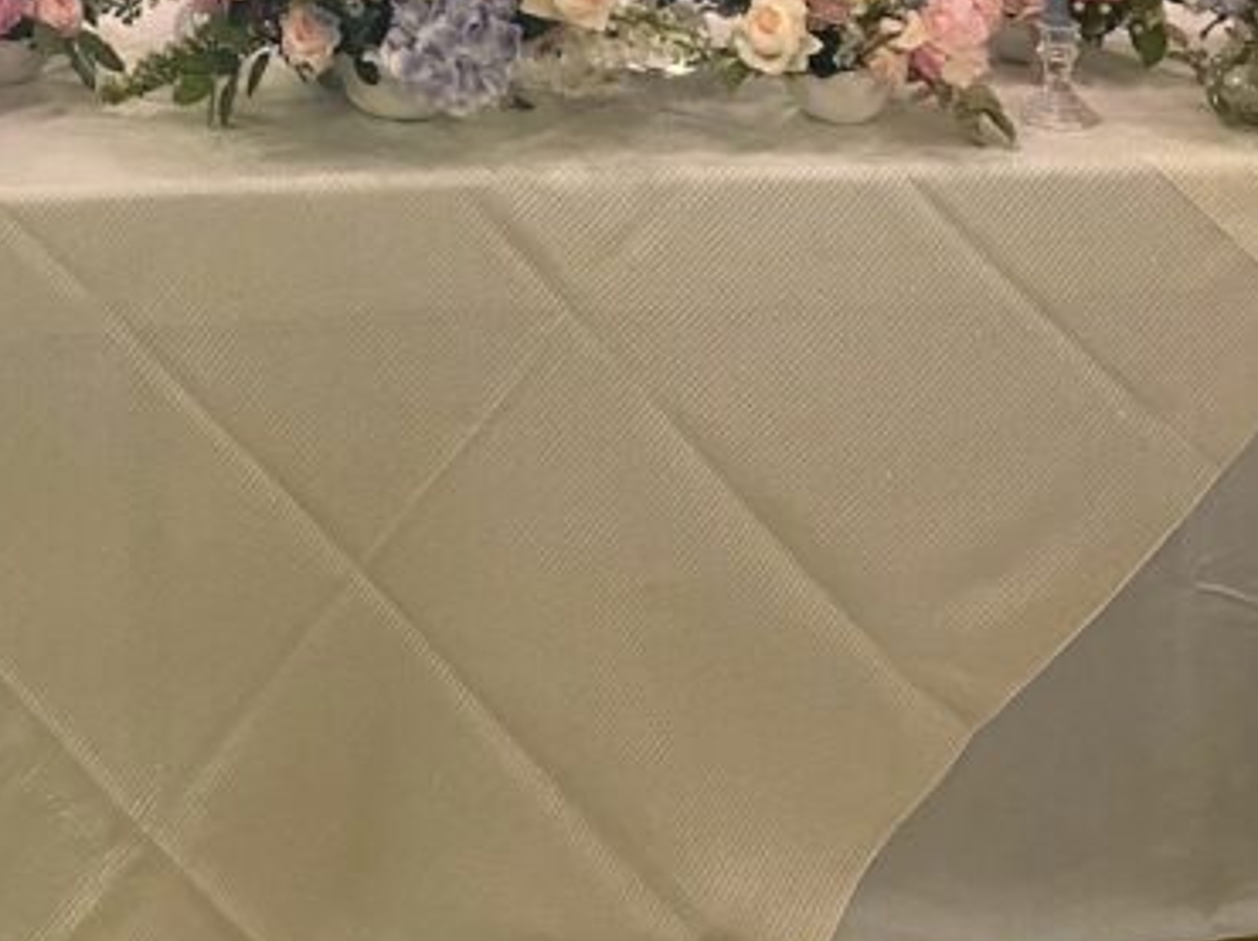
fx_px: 2615
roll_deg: -0.1
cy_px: -431
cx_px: 292
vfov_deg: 18.3
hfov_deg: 26.6
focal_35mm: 72
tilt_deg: -5.0
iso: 320
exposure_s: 1/40
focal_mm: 4.25
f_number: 1.8
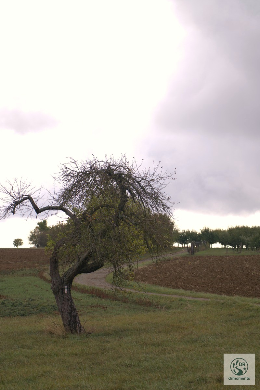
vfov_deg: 14.7
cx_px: 130
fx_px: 1517
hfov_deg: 9.8
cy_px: 195
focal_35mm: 140
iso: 100
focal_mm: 140
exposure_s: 1/125
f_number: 6.3
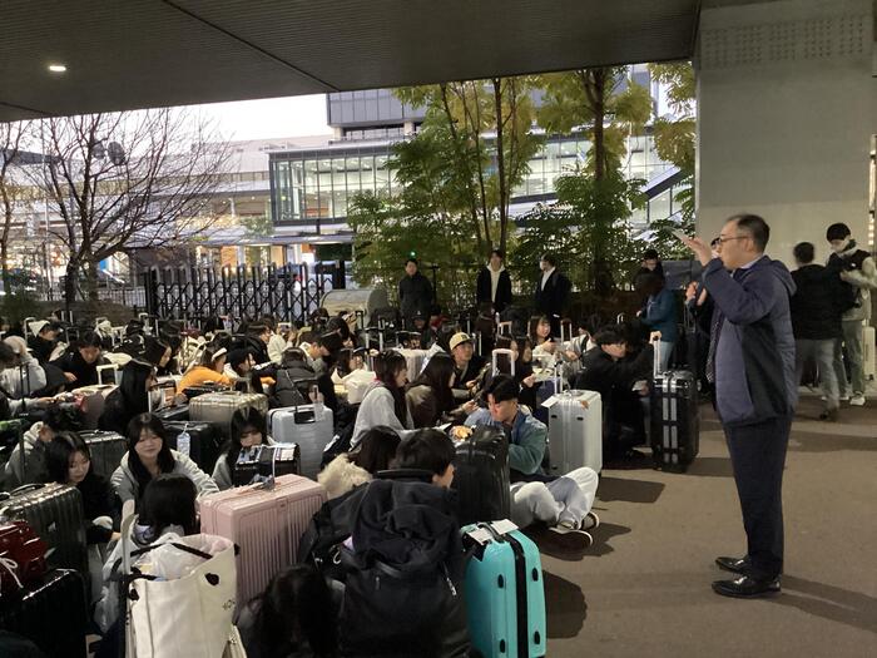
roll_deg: +2.0
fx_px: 785
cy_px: 329
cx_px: 438
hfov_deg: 58.4
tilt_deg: -7.6
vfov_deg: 45.4
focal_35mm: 31
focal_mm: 3.3
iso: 800
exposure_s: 1/20
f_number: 2.4
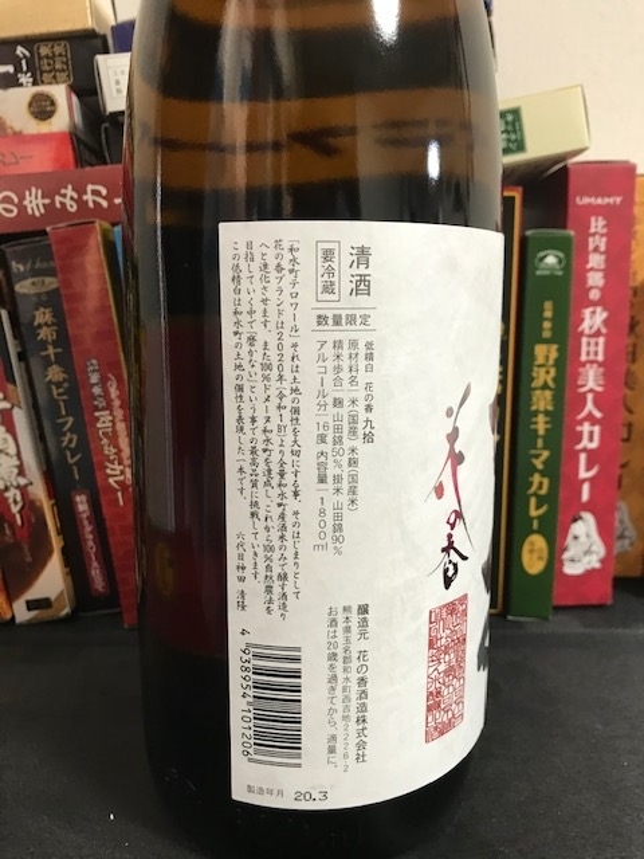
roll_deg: +0.2
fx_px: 695
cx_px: 322
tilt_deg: -8.5
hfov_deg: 49.7
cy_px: 430
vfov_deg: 63.4
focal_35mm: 28
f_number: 1.8
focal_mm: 3.99
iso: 40
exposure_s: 1/16
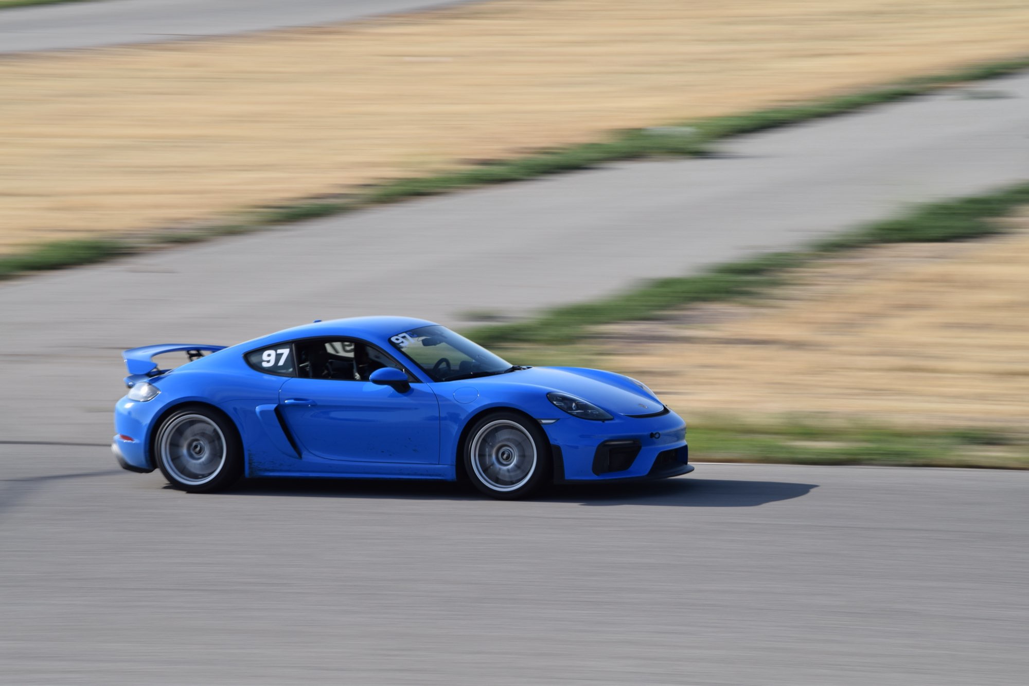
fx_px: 5573
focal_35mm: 195
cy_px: 343
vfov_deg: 7.0
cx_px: 514
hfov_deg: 10.5
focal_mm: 130
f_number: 13
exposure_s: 1/125
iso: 100
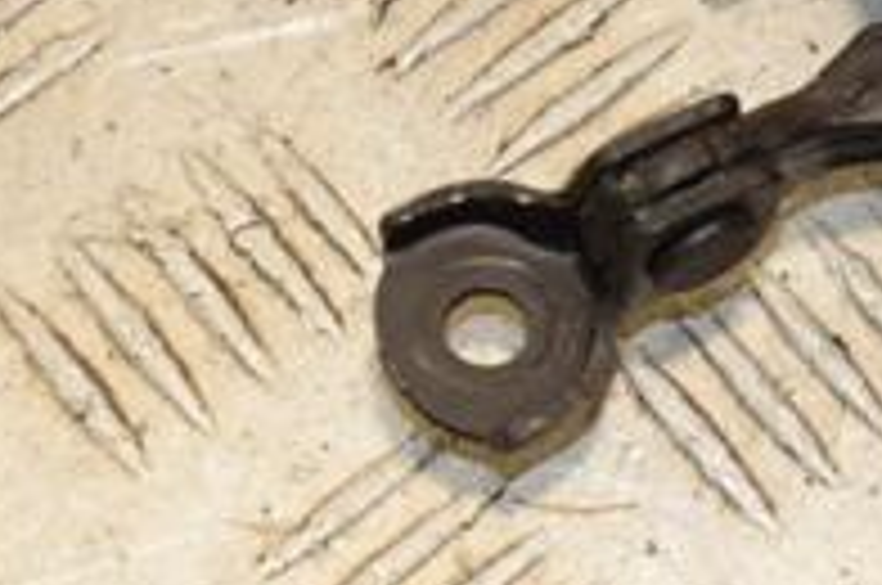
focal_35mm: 230
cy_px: -68
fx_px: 5626
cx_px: 1174
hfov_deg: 8.8
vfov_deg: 5.9
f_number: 8
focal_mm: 50
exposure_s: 1/200
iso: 800
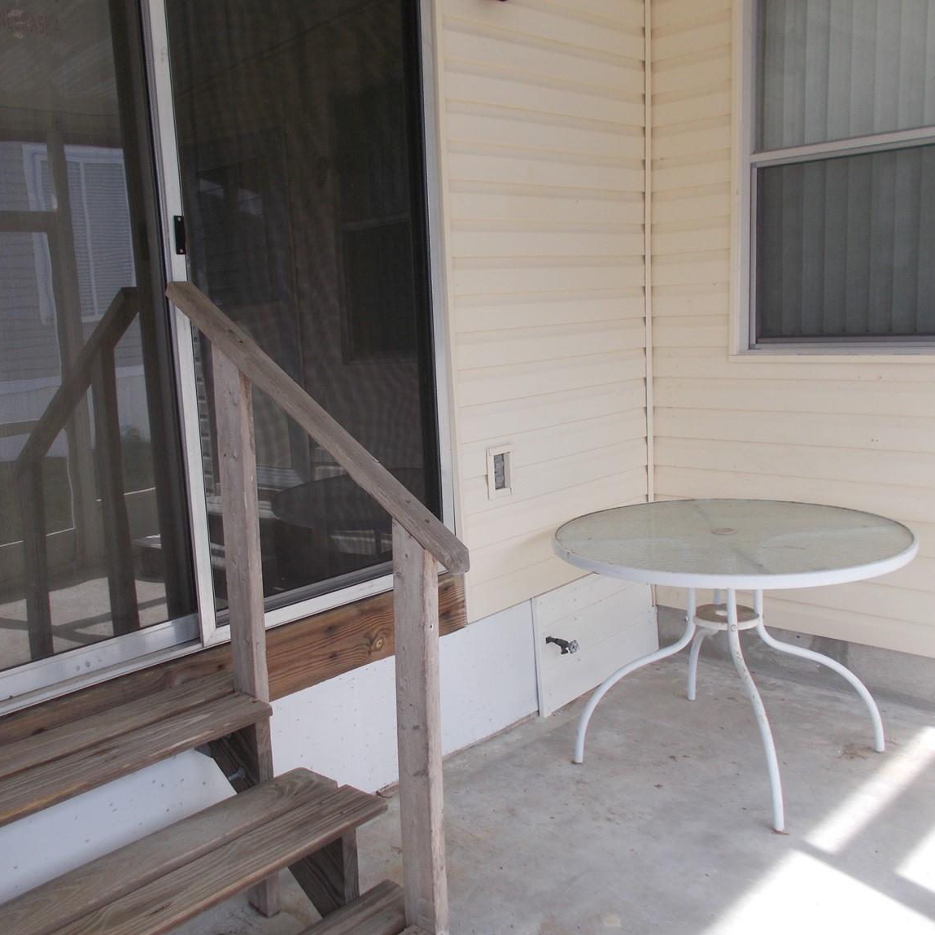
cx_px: 386
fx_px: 978
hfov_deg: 50.8
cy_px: 475
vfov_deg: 51.1
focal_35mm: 32
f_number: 3.2
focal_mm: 4.6
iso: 80
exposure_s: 1/160
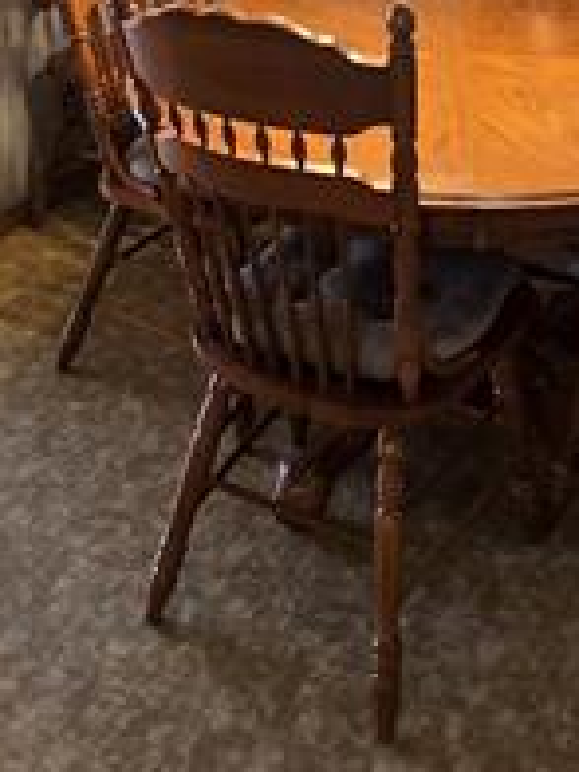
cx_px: 345
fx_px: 1137
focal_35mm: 51
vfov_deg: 30.4
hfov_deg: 28.5
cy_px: -205
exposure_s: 1/60.2
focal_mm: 2.2
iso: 125
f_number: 2.2
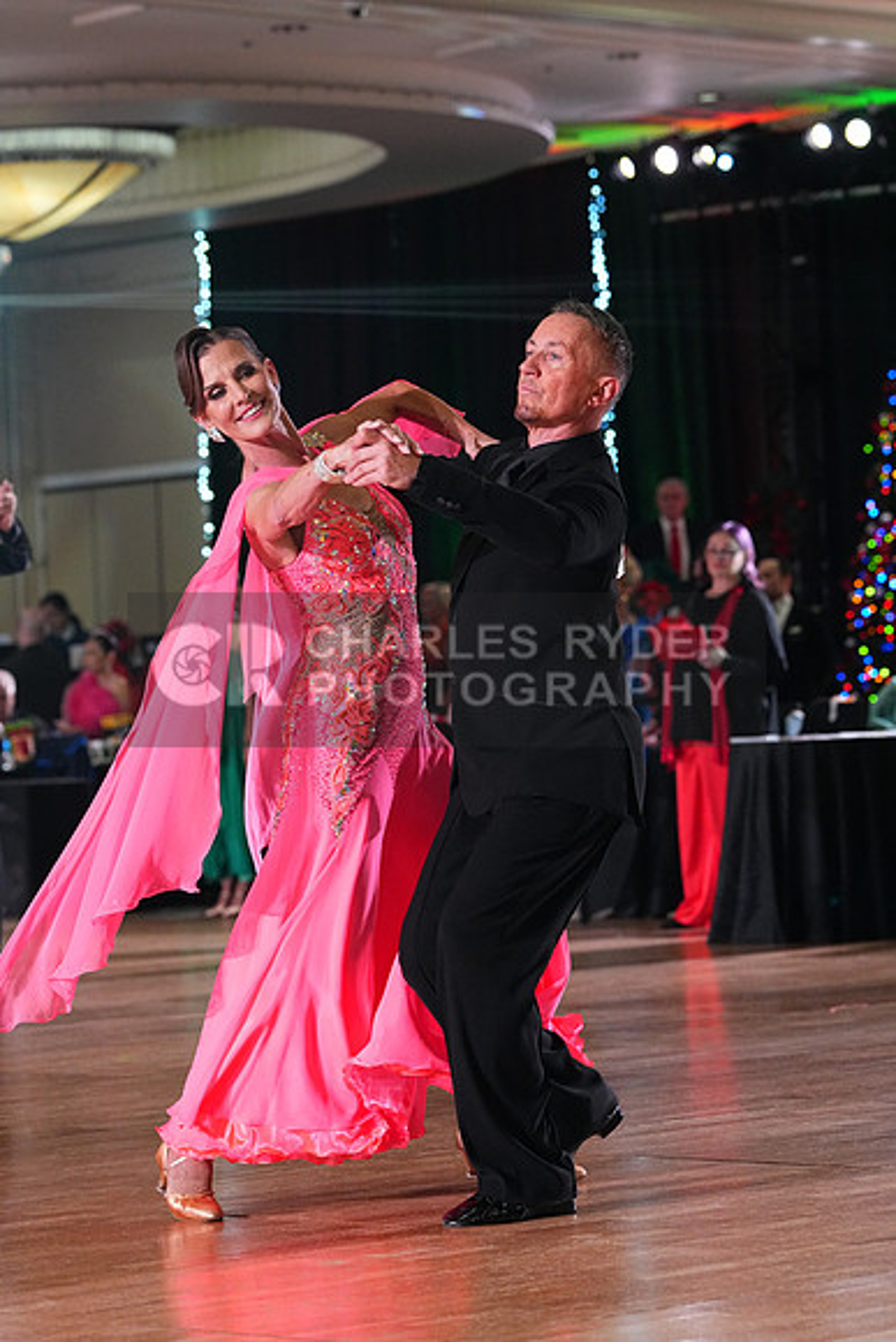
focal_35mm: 126
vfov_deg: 16.3
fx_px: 4701
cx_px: 448
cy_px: 671
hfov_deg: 10.9
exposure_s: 1/400
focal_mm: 126
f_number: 5
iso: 6400
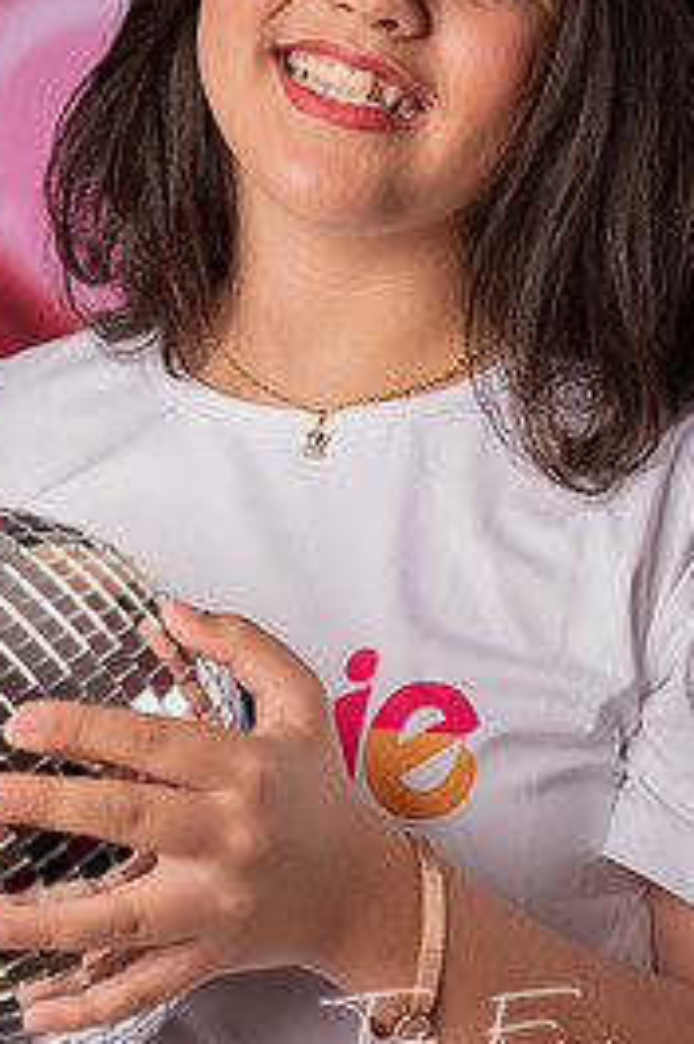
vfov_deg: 17.2
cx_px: 154
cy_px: 303
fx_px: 3450
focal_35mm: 119
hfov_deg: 11.5
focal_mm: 70
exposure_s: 1/250
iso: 125
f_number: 4.5
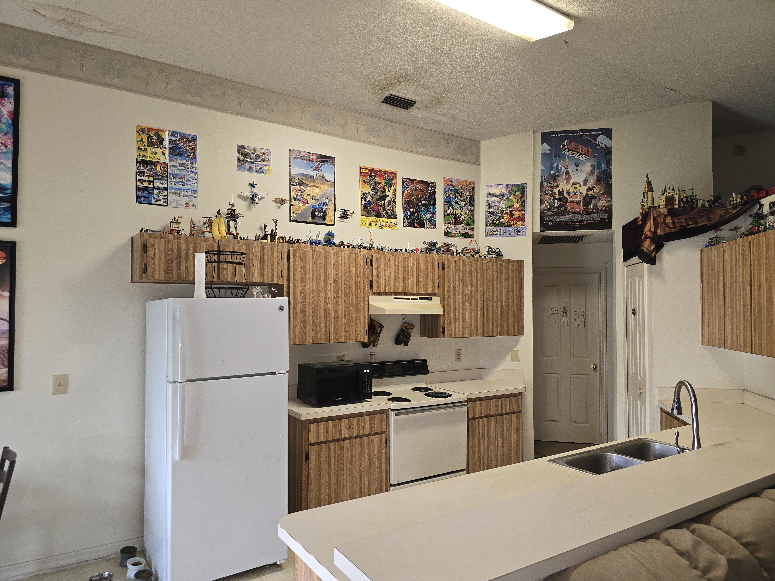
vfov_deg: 58.9
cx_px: 388
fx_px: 515
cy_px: 290
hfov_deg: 73.9
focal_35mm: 23
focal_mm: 6.3
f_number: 1.7
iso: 100
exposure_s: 1/30
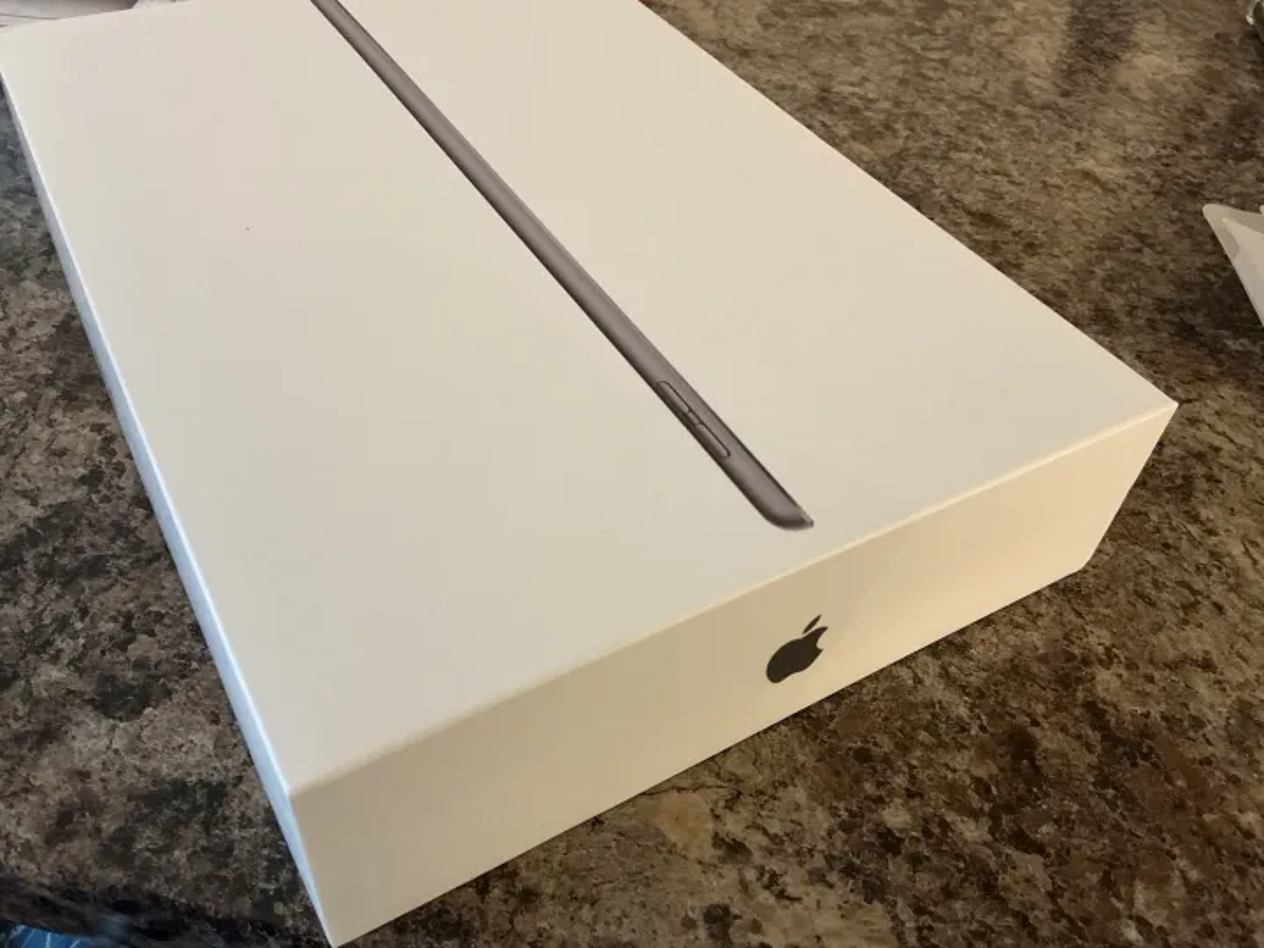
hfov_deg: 61.7
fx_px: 1059
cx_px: 632
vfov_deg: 48.2
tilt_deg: -45.2
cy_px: 474
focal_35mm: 29
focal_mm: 3
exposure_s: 1/40
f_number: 1.8
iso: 250
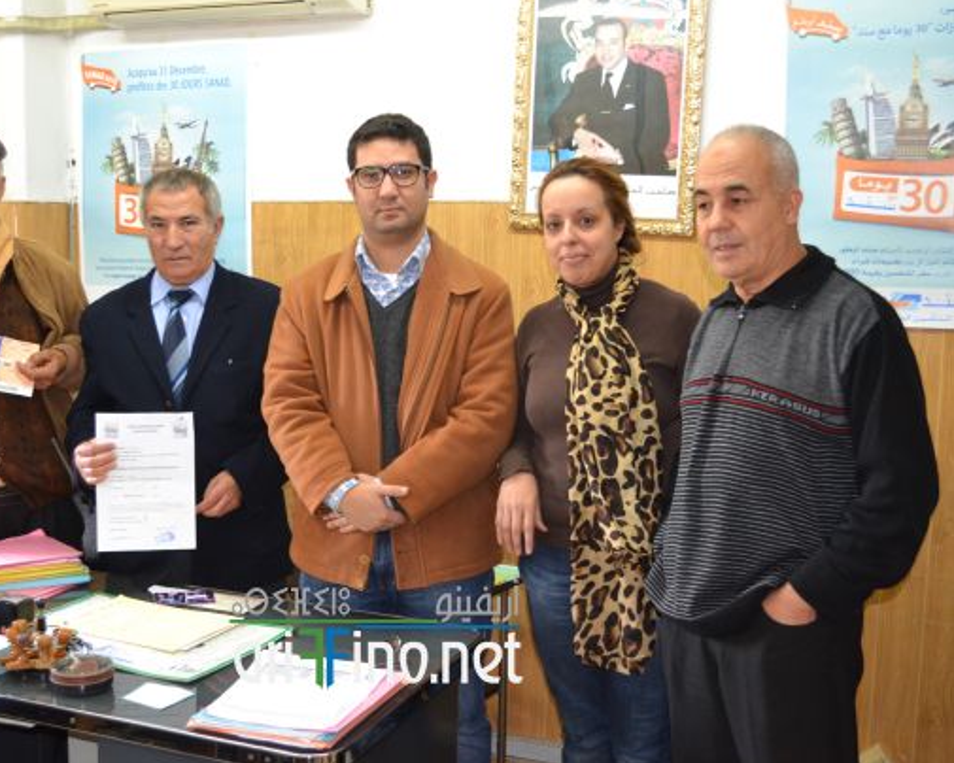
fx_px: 1271
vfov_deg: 33.4
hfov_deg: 41.0
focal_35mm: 45
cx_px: 381
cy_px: 383
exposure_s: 1/60
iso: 1400
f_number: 4.2
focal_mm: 26
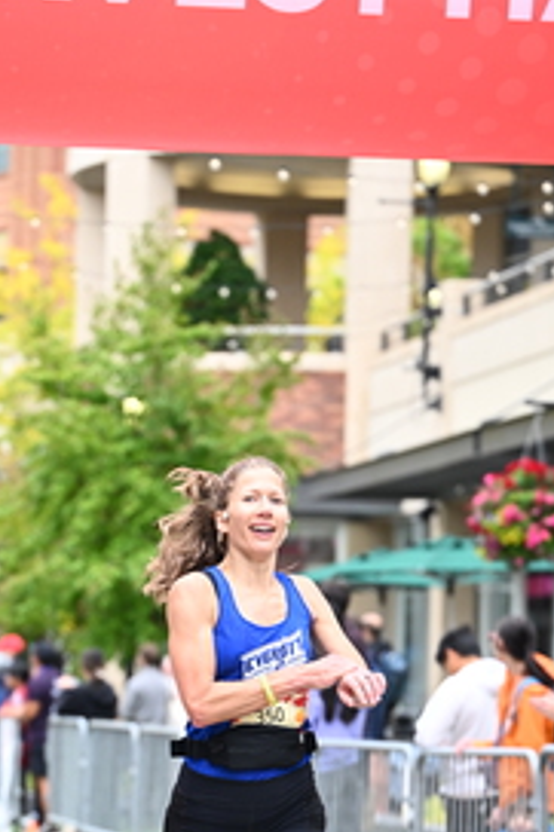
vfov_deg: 12.3
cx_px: 191
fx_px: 3836
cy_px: 685
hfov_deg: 8.3
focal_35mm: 166
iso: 800
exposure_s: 1/1600
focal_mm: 82
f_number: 2.8
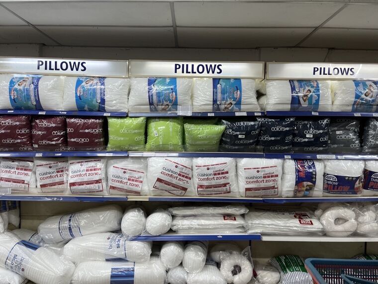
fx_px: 284
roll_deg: +1.0
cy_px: 142
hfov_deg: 67.3
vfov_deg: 53.1
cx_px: 189
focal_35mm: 26
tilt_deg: -2.0
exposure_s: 1/100
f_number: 1.6
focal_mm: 5.1
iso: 50
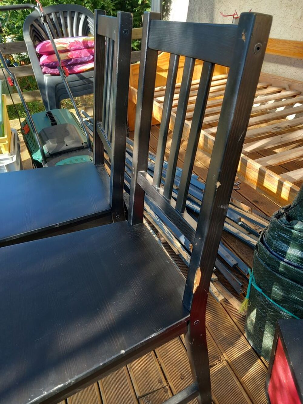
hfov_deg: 51.4
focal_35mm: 27
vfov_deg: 65.3
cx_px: 152
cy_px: 202
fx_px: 315
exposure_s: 1/50
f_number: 1.8
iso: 25
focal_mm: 4
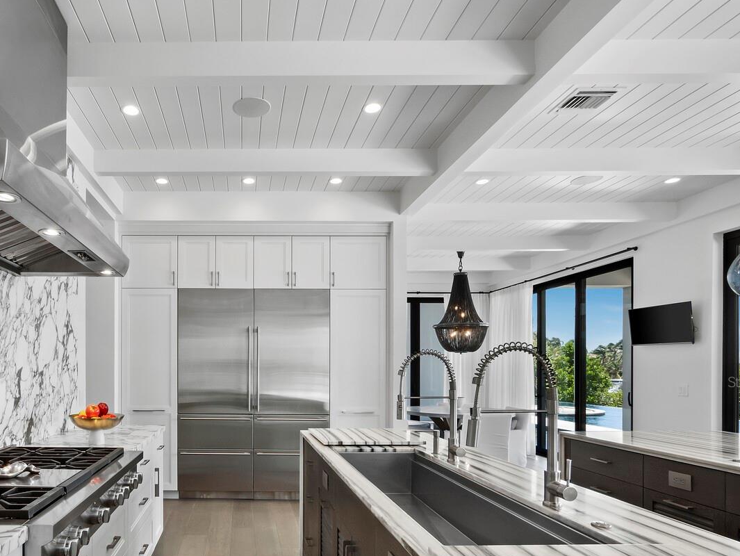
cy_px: 382
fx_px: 449
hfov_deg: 76.1
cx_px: 238
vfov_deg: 61.6
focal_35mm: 21
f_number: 11
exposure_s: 1/5
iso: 320
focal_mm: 7
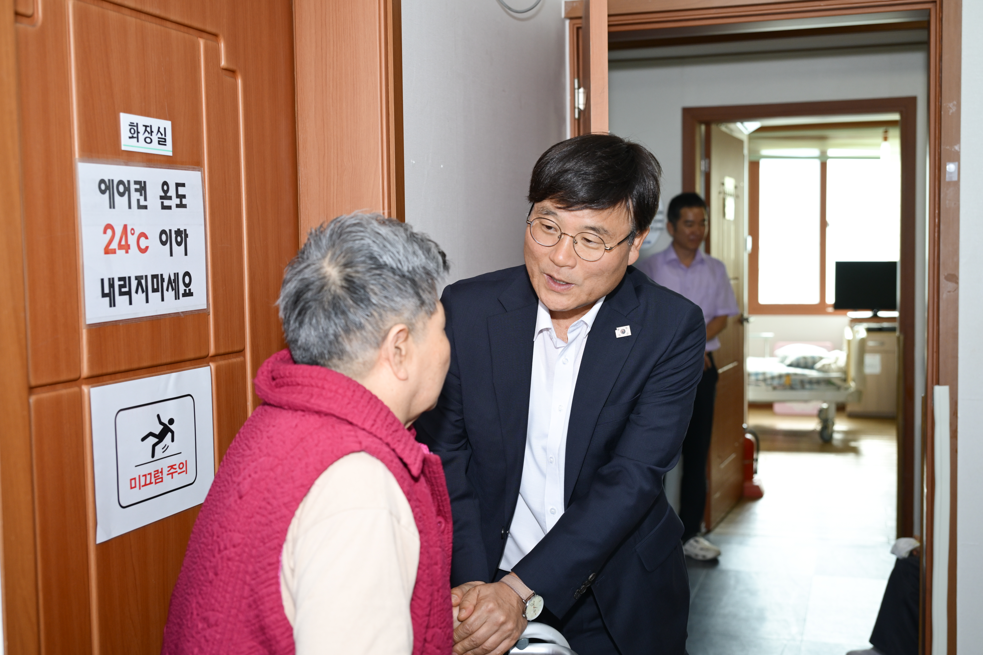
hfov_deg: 47.4
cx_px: 492
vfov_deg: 32.6
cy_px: 328
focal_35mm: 41
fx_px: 1119
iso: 640
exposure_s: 1/250
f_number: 4
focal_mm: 41
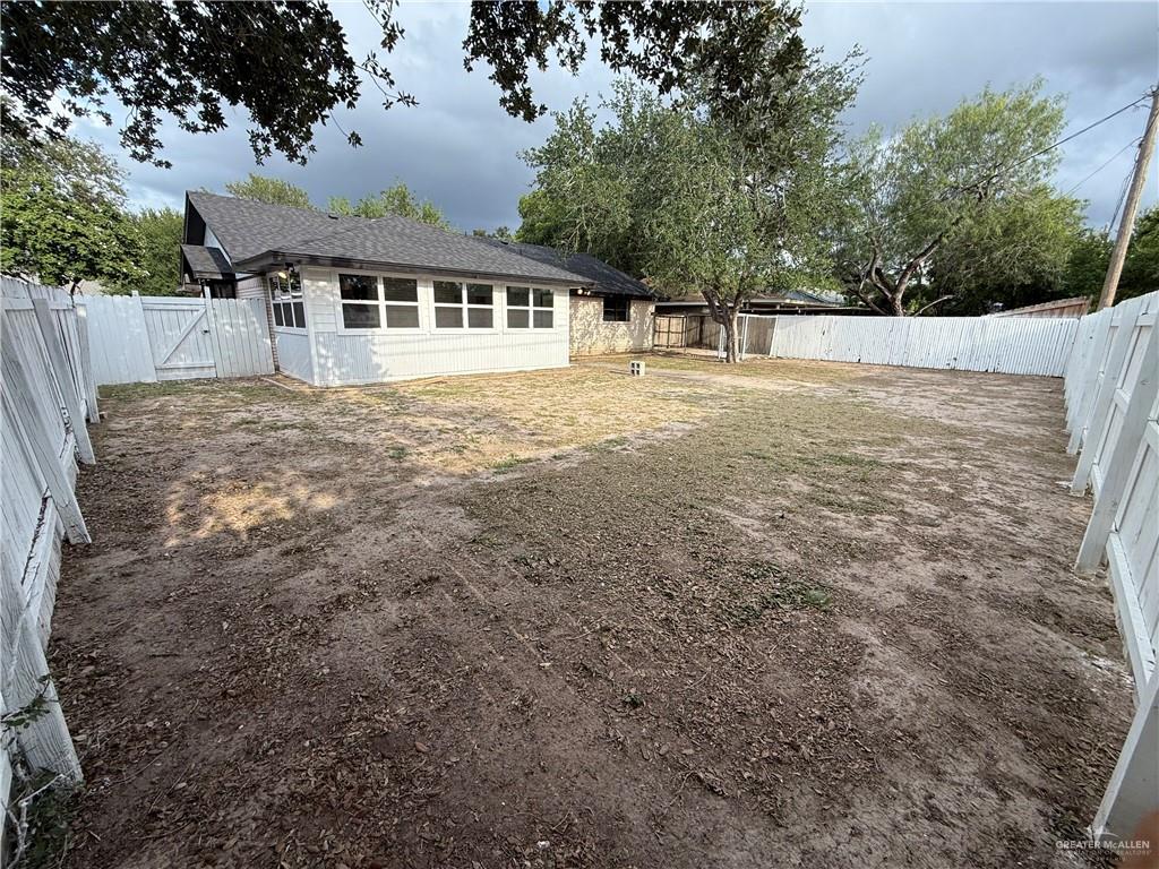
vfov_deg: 85.7
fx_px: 469
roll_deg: -1.5
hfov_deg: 102.1
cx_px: 580
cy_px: 434
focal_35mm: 14
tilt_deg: -13.2
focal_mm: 2.22
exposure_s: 1/351
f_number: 2.2
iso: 50
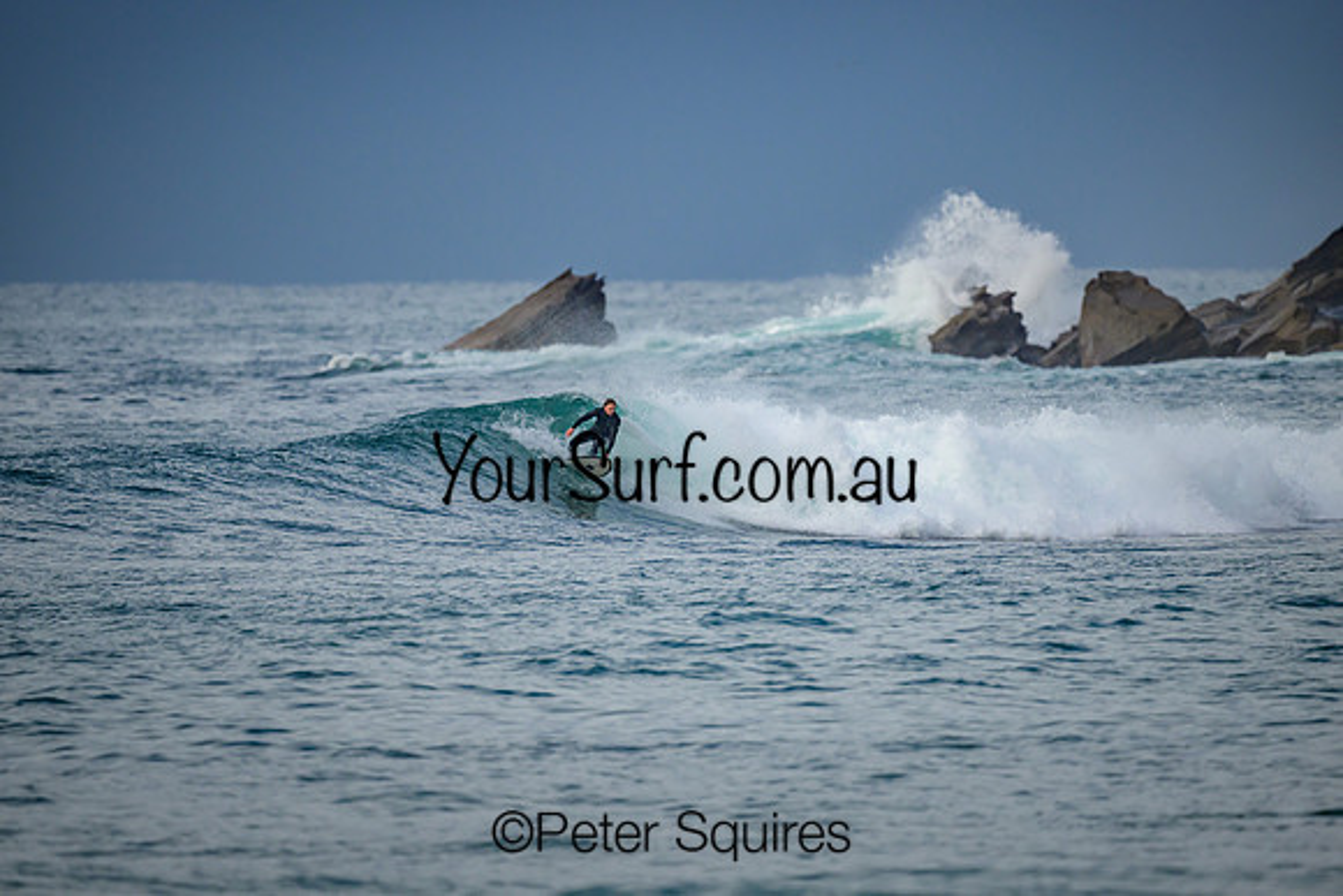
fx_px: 29850
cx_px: 672
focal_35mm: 800
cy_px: 448
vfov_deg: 1.7
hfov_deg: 2.6
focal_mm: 800
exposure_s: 1/2000
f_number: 6.3
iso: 720
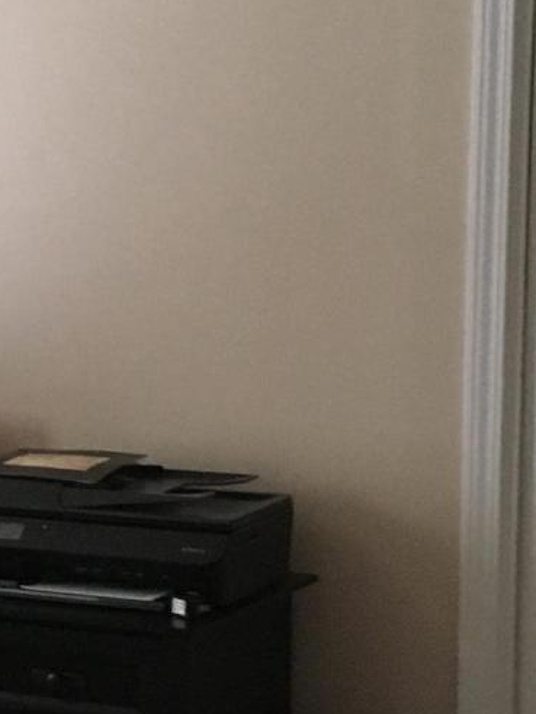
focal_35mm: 118
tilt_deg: -4.9
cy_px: 411
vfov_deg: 16.7
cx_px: -241
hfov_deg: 12.0
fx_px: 2436
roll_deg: +0.1
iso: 160
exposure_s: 1/30
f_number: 2.2
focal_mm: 4.15
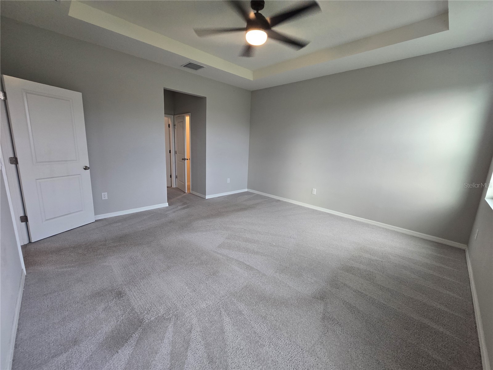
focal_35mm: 13
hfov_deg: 106.2
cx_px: 246
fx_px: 185
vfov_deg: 89.9
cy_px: 185
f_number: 2.2
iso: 125
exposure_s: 1/60
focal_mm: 2.2
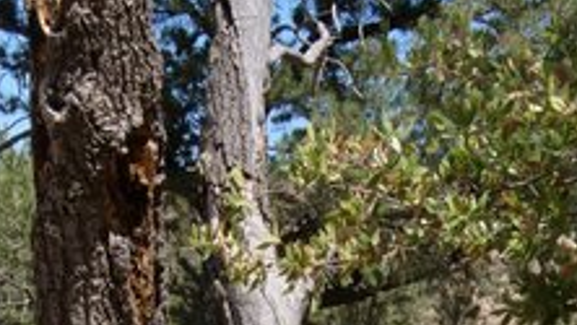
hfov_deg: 19.4
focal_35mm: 110
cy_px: 952
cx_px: 218
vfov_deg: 9.1
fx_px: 1683
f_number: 11
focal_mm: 14
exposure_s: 1/320
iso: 400
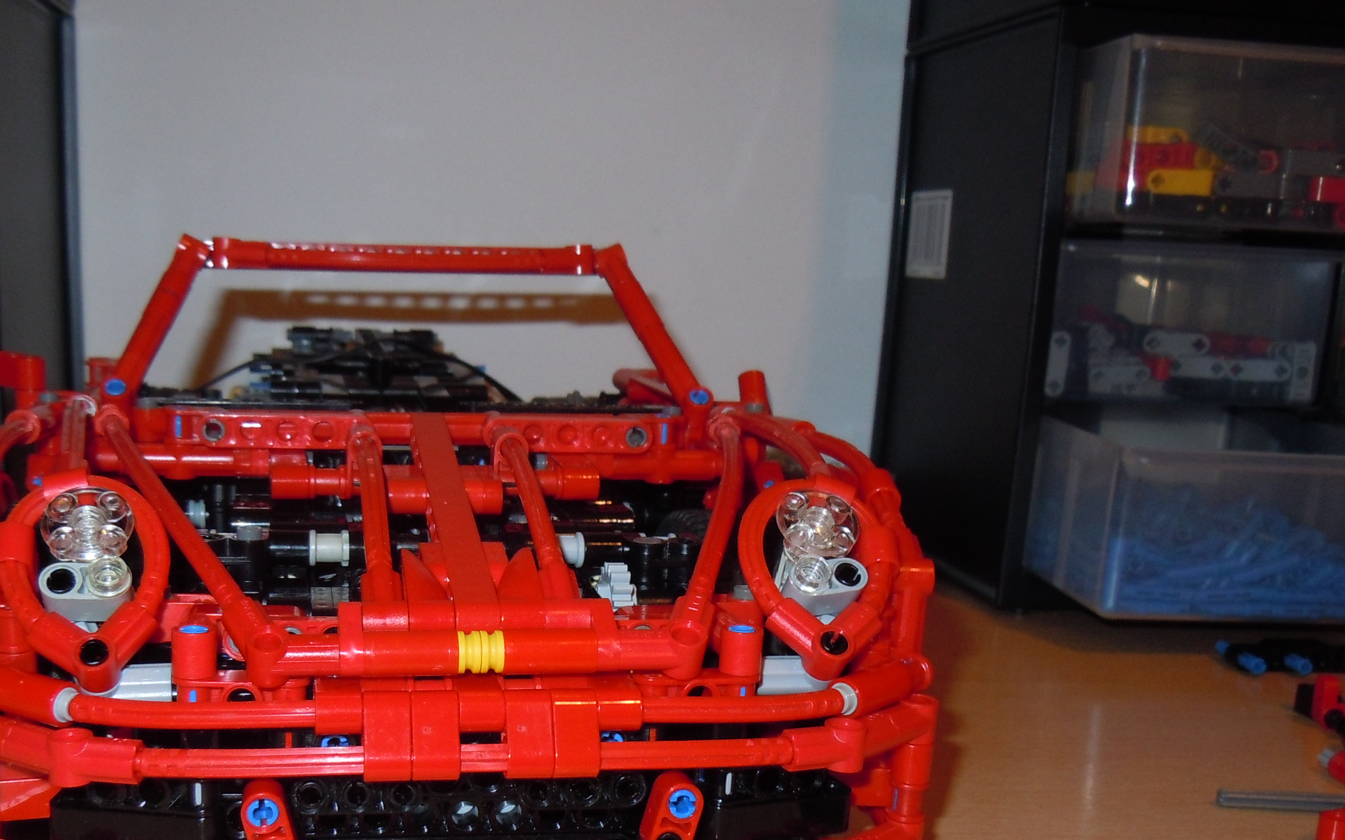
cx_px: 481
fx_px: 1503
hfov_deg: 47.6
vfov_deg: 30.9
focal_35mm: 41
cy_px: 586
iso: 200
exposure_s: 1/30
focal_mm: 5.4
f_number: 3.5
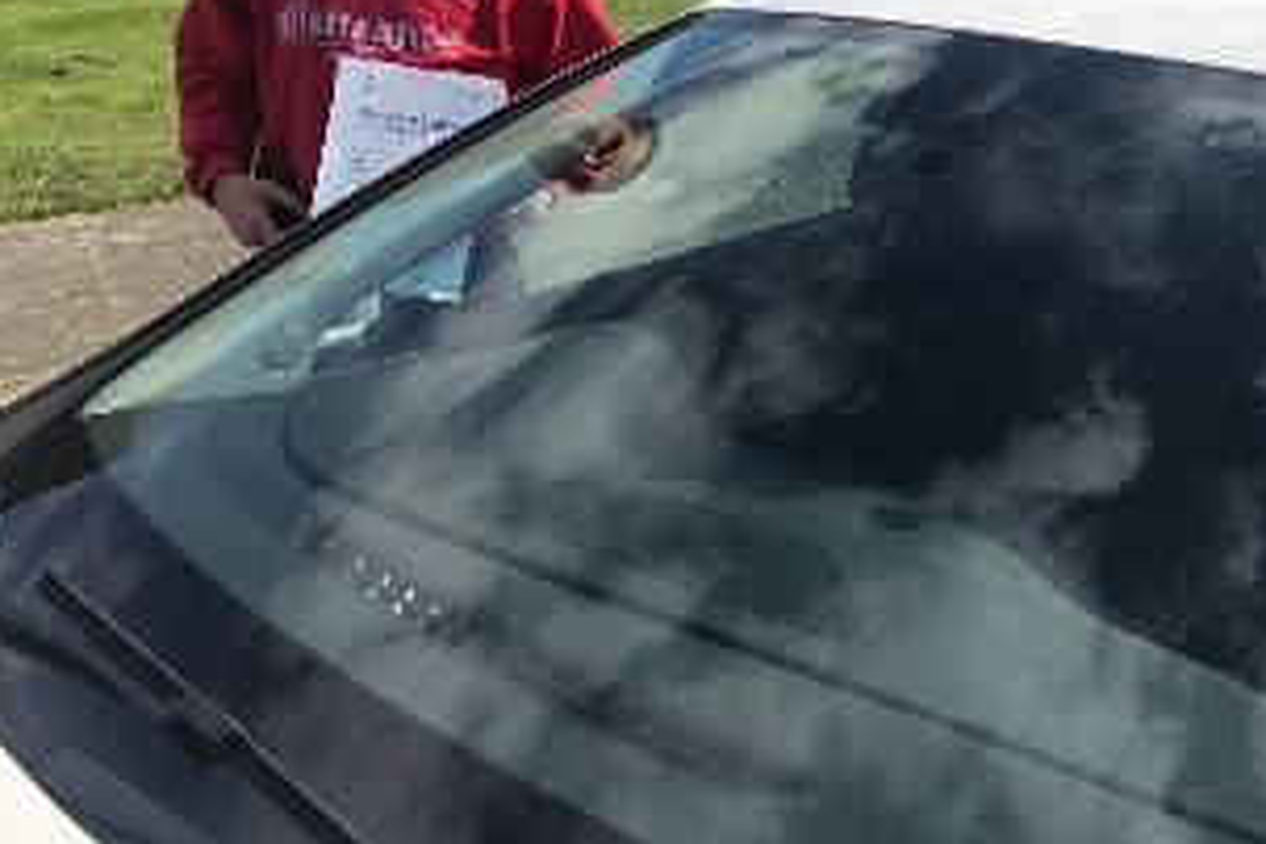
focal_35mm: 48
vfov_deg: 27.7
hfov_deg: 39.4
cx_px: 1028
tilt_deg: -12.0
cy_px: 228
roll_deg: -0.8
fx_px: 1688
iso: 20
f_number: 1.8
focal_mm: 3.99
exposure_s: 1/2519
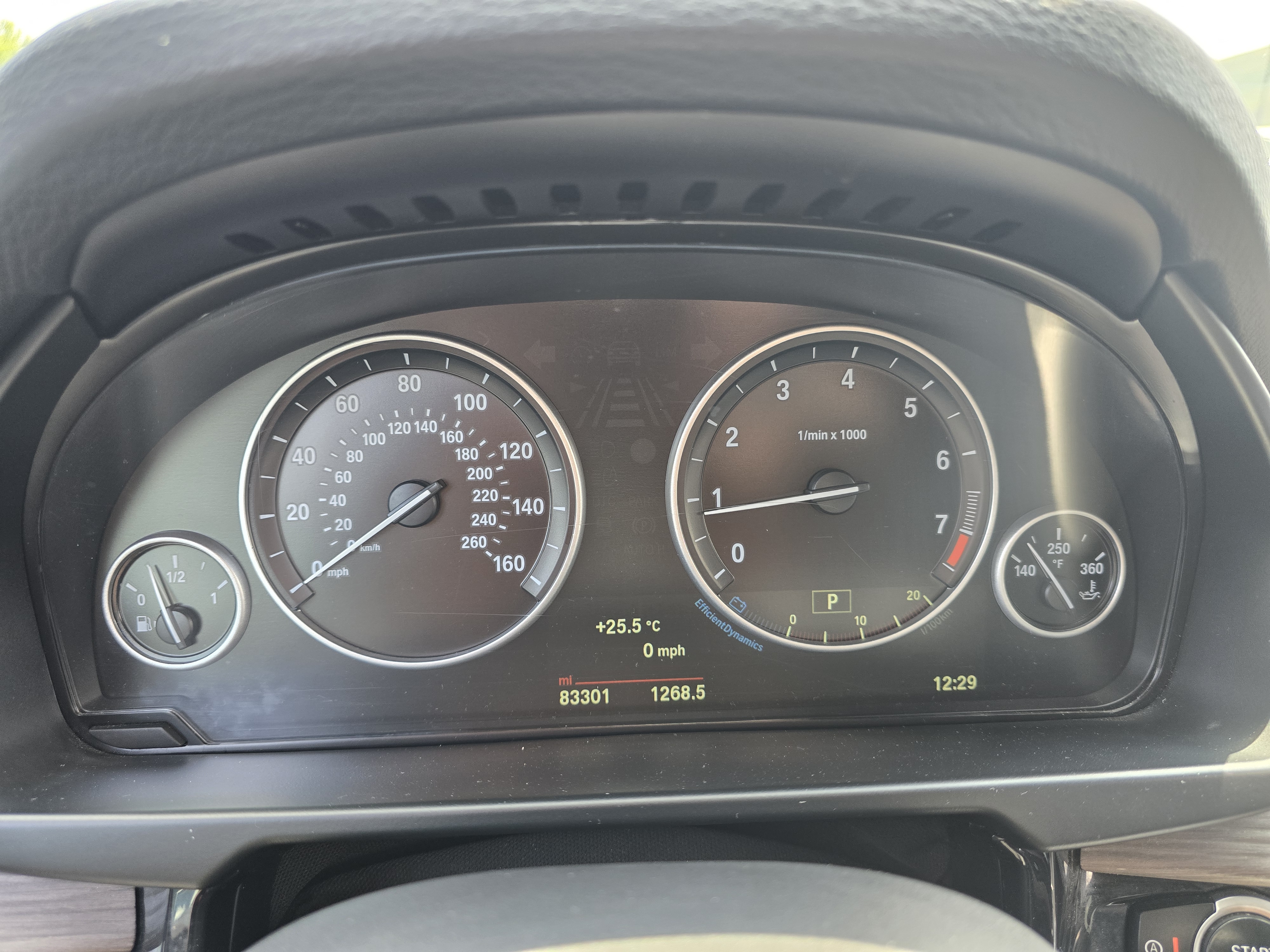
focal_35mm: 23
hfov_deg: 73.9
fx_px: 844
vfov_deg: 58.9
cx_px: 635
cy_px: 476
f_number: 1.7
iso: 125
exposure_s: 1/180
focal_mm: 6.3
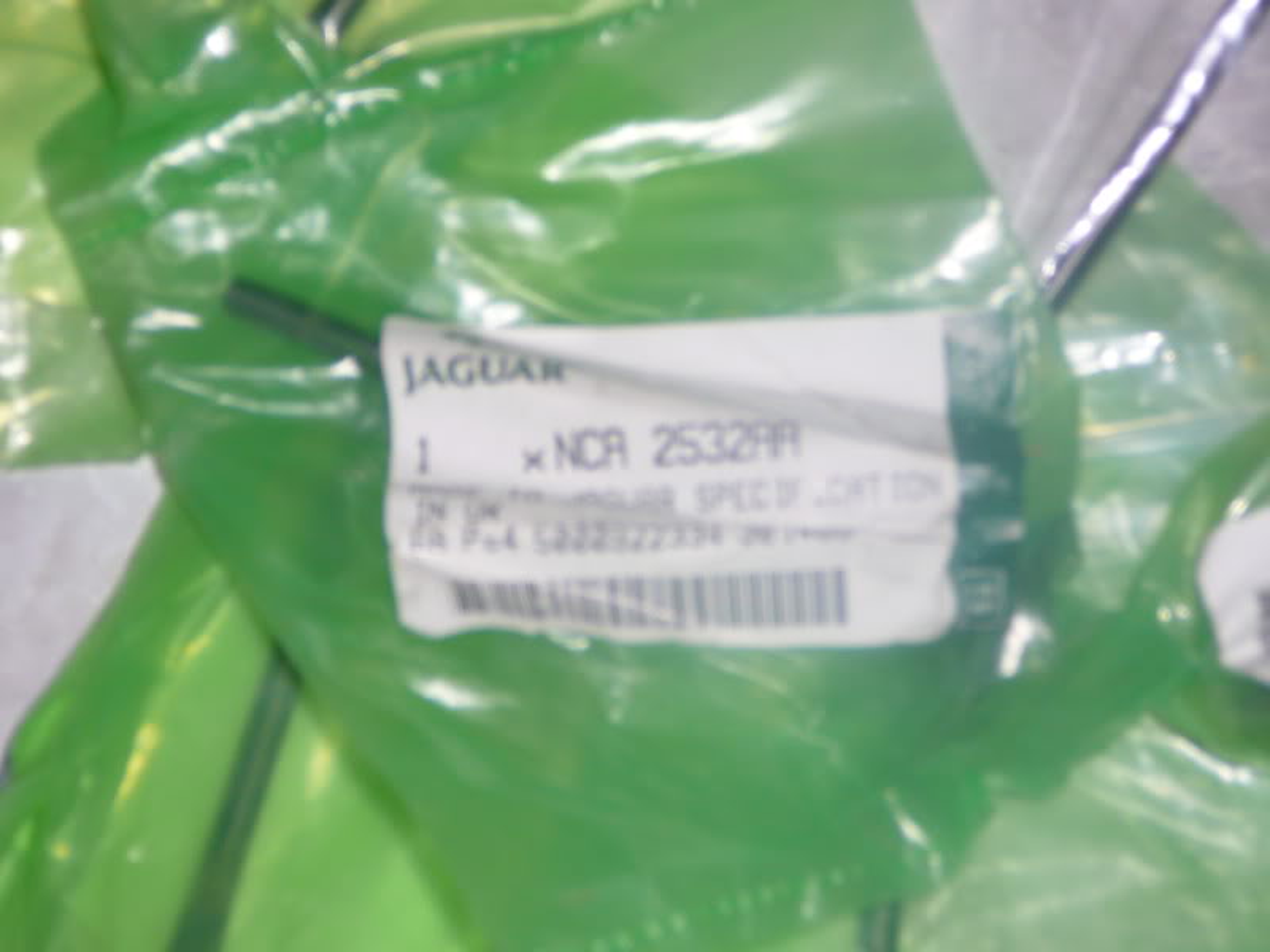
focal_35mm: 128
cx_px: 635
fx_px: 4696
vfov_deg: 11.6
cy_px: 476
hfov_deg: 15.4
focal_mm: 19
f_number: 3.9
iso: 100
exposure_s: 1/30
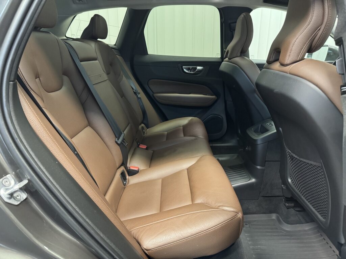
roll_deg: +0.1
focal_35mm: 24
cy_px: 130
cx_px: 173
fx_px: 240
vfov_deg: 56.8
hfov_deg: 71.6
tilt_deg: -17.0
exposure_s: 1/45
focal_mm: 6.76
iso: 800
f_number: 1.78
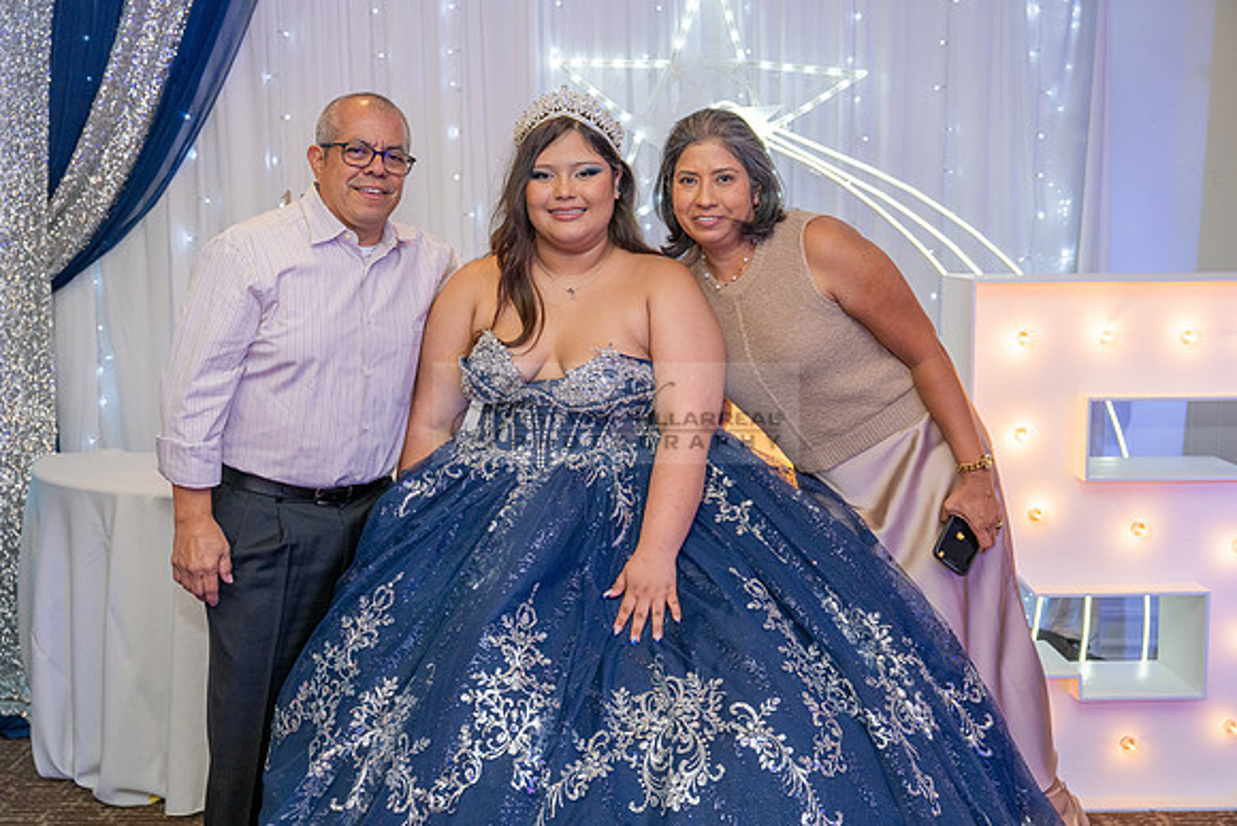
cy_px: 413
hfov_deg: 42.7
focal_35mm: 46
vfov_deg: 29.3
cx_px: 618
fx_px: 1581
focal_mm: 46
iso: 1000
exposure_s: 1/200
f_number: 4.5
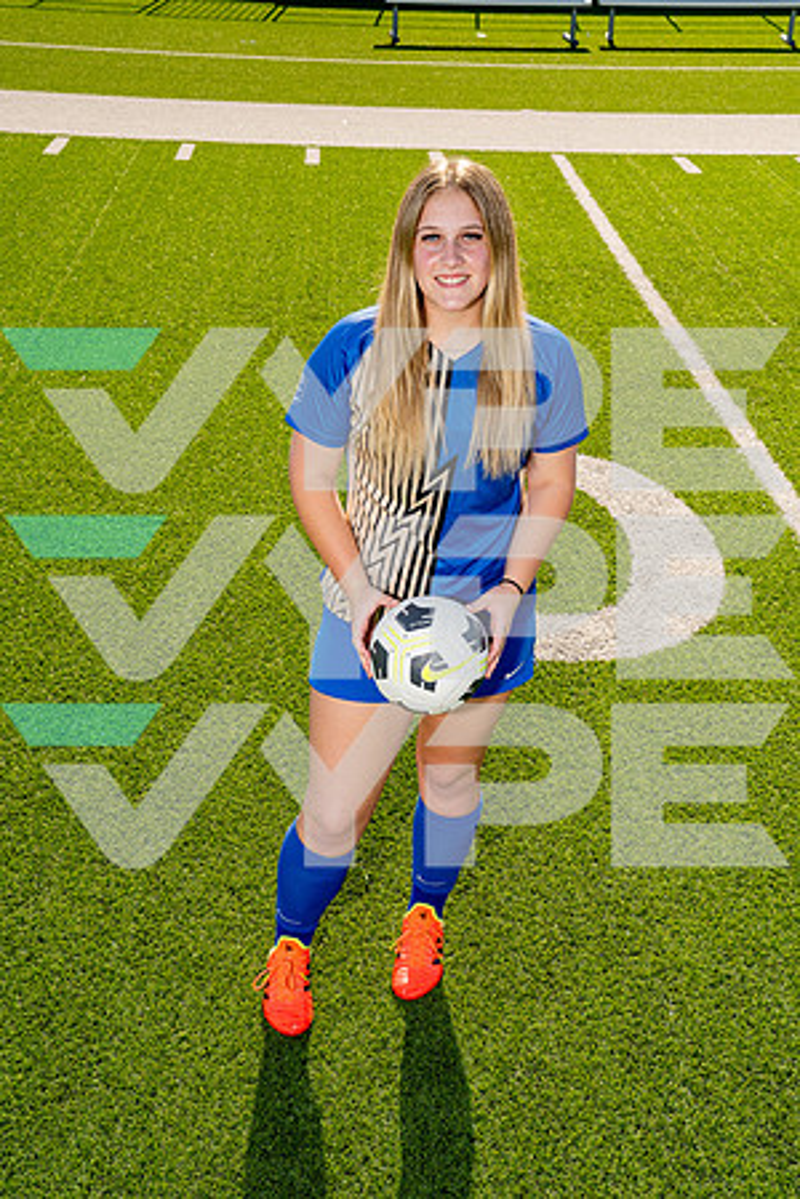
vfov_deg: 41.9
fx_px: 1567
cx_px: 400
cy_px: 600
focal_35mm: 47
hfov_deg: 28.6
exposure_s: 1/250
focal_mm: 47
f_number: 10
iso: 320
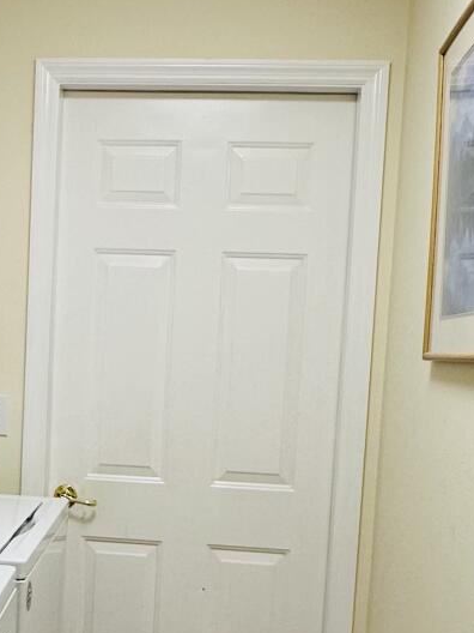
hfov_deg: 26.8
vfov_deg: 35.8
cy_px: 420
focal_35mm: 53
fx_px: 968
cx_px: 75
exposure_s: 1/120
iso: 160
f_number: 2.2
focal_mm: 2.22
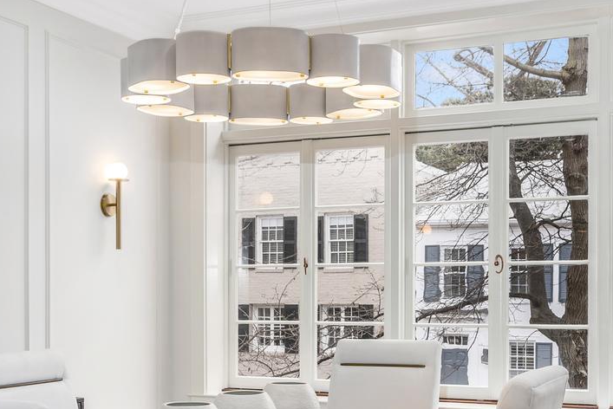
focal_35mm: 55
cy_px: 298
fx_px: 937
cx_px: 336
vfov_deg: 24.4
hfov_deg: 36.2
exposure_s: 1/15
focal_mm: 19
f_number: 8
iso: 200
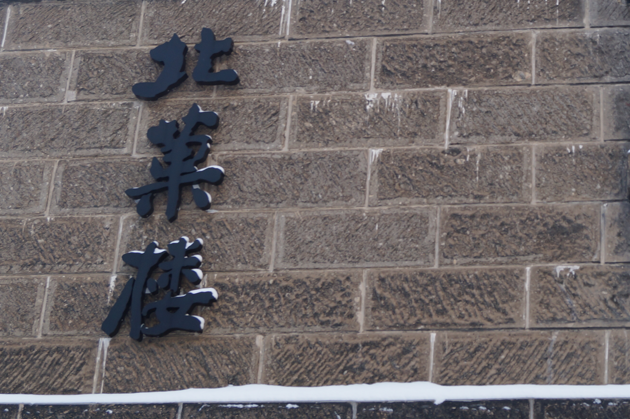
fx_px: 1469
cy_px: 59
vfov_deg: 16.1
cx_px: 500
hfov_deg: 23.9
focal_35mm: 84
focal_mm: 30
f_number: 5.6
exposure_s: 1/100
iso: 100
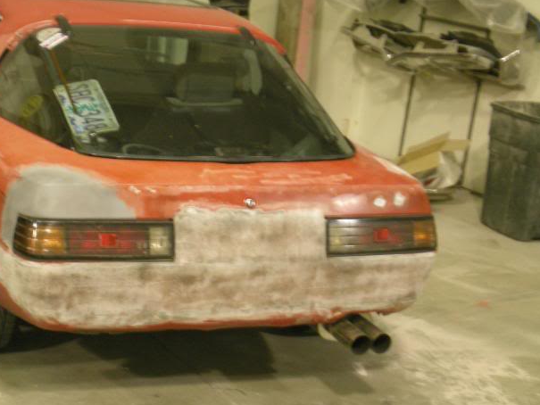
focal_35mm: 74
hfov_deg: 26.2
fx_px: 1155
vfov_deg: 19.9
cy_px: 250
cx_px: 202
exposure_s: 1/8
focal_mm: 9.3
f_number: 3.9
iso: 210
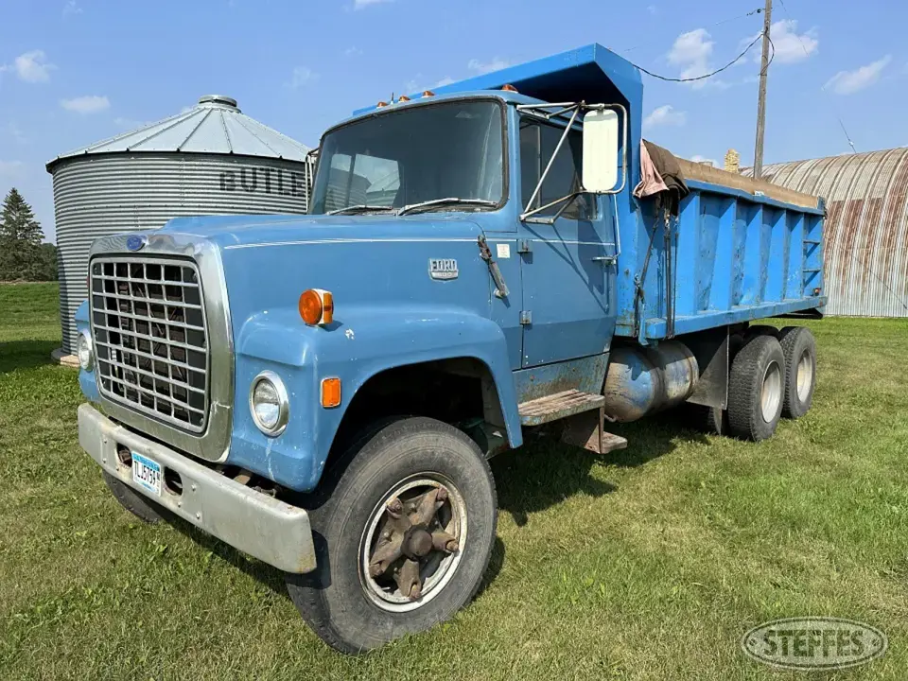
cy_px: 340
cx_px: 454
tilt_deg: -5.5
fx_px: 630
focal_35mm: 24
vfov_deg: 56.8
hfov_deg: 71.6
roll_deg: +0.2
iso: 80
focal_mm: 6.86
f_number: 1.78
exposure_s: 1/4348
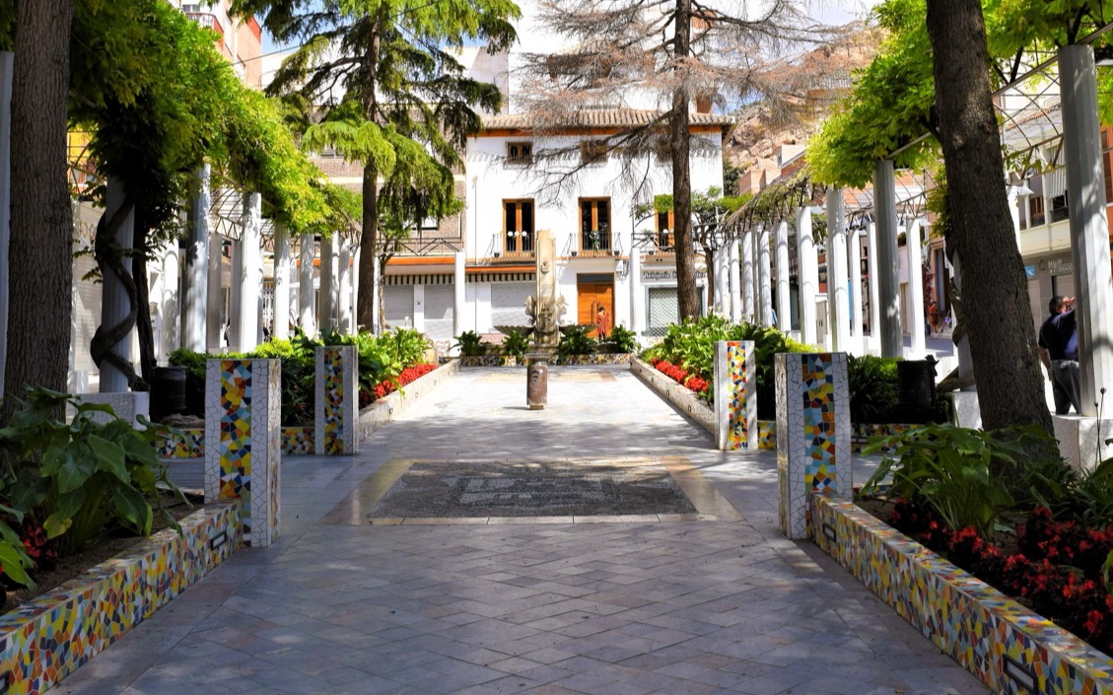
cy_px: 172
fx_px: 1183
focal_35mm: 39
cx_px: 591
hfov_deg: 50.4
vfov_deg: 32.1
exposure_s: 1/400
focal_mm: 18
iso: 200
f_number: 10
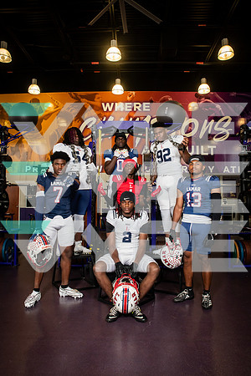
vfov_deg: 73.7
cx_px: 126
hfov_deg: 53.1
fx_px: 251
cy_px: 188
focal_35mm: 24
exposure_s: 1/250
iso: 800
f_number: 7.1
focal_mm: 24
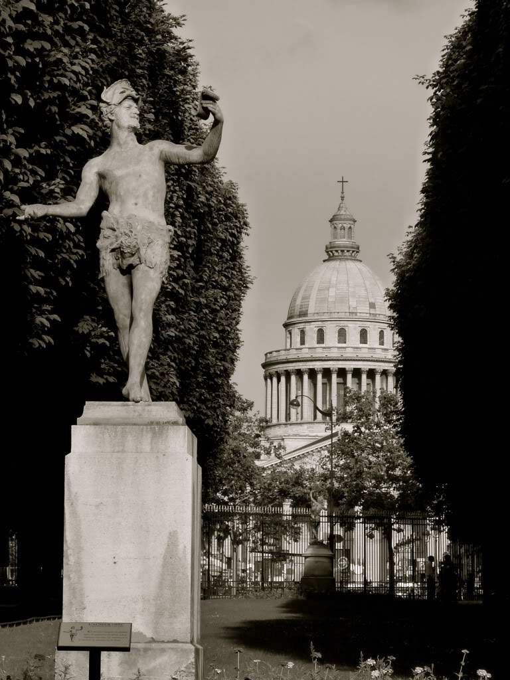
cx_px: 255
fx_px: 2829
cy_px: 340
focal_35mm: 144
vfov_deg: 13.7
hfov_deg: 10.3
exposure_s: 1/500
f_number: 6.3
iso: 160
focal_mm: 18
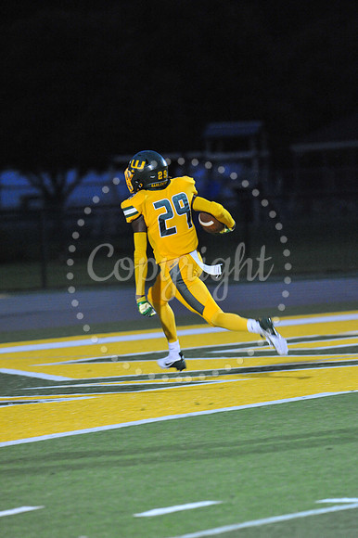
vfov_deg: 5.9
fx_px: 5227
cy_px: 269
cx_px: 179
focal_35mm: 350
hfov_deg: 3.9
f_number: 6.3
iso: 6400
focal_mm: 350
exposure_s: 1/200
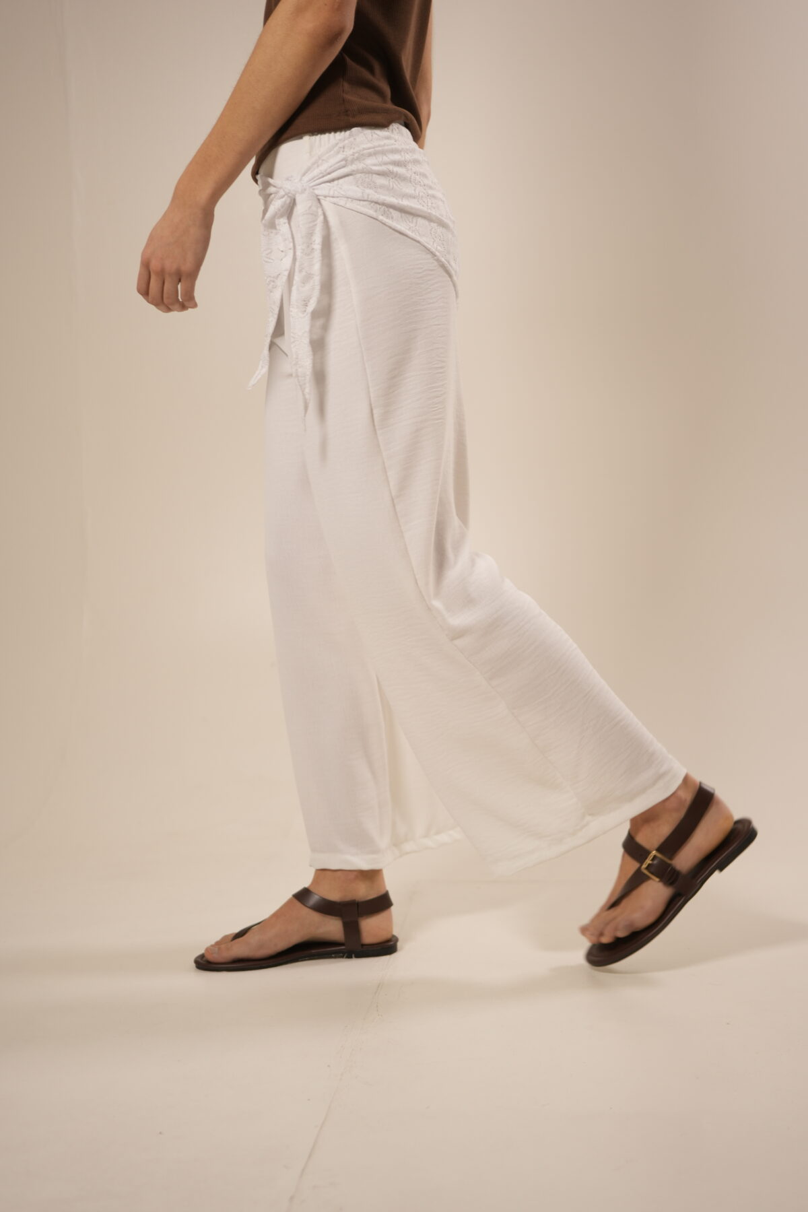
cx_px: 404
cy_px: 606
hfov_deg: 27.0
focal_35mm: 50
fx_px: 1683
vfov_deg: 39.6
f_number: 2.8
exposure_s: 1/100
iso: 400
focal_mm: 50
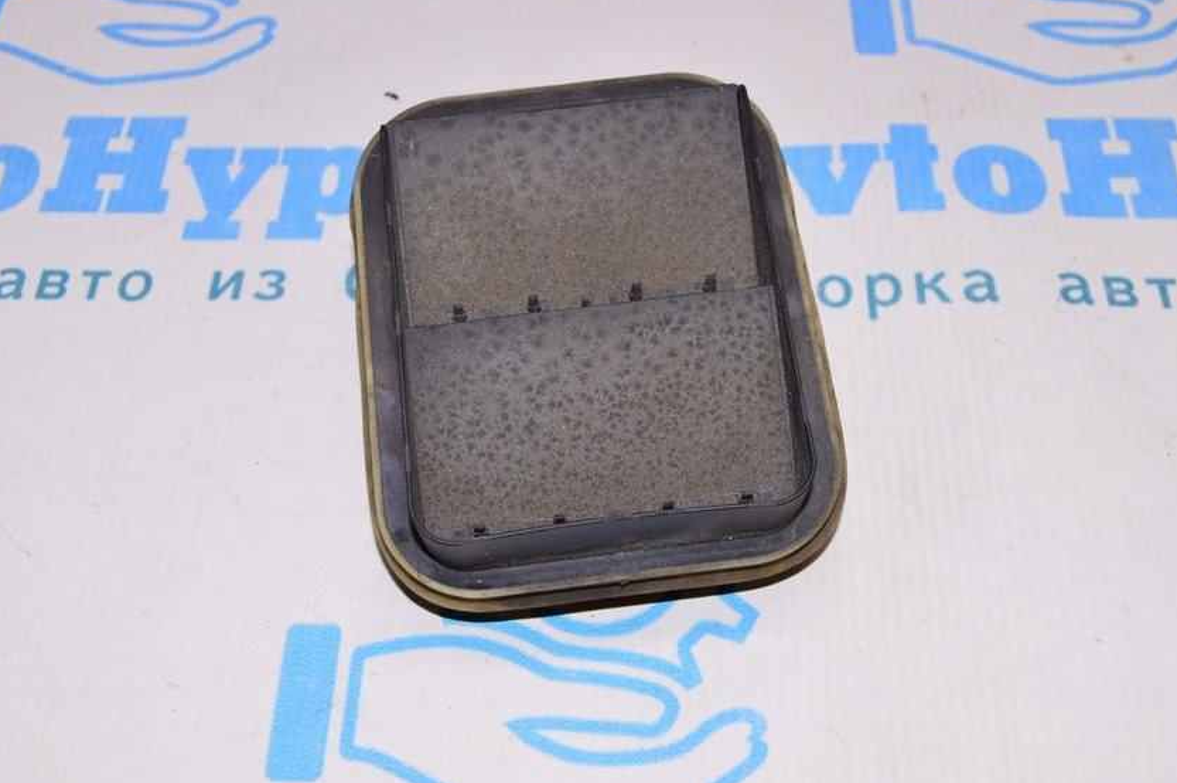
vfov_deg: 27.9
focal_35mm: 48
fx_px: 1568
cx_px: 553
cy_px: 308
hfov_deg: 41.1
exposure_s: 1/200
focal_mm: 26
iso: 1600
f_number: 8
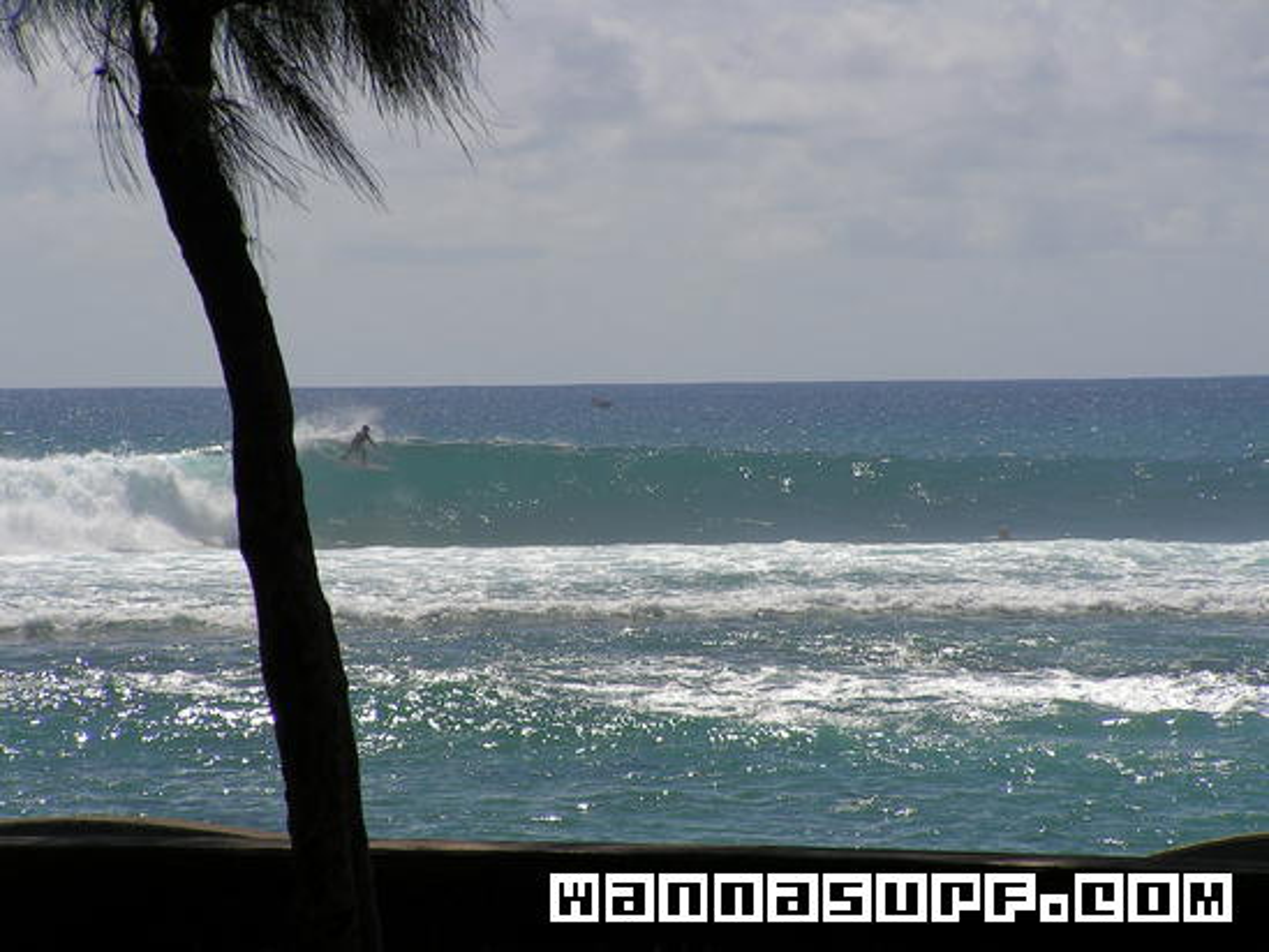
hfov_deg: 9.2
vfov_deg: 6.9
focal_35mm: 215
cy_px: 476
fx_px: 7883
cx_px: 634
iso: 64
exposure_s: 1/1600
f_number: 4.8
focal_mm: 35.9
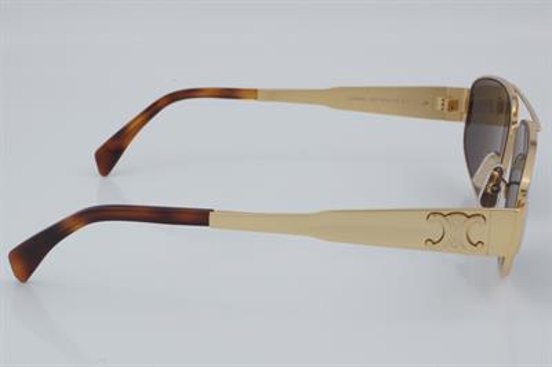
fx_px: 1149
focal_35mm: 75
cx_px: 276
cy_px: 184
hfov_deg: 27.0
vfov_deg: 18.2
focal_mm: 50
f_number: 32
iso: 100
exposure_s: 1/4
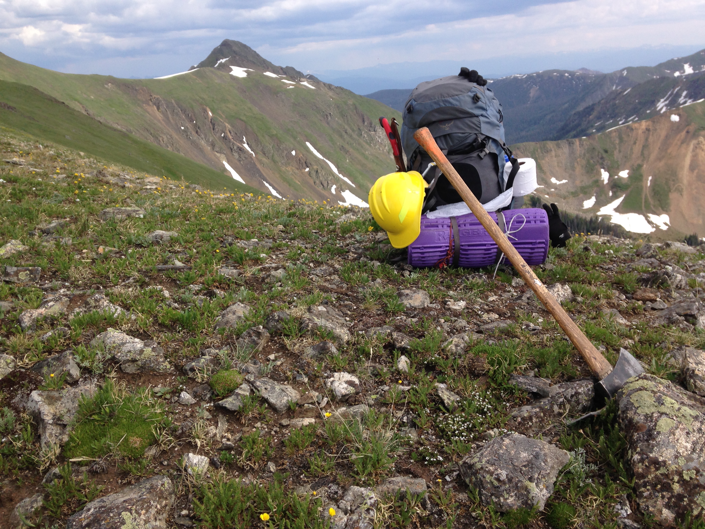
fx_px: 672
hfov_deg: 55.4
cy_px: 264
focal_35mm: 33
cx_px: 352
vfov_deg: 42.9
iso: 50
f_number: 2.4
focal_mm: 4.12
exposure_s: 1/985
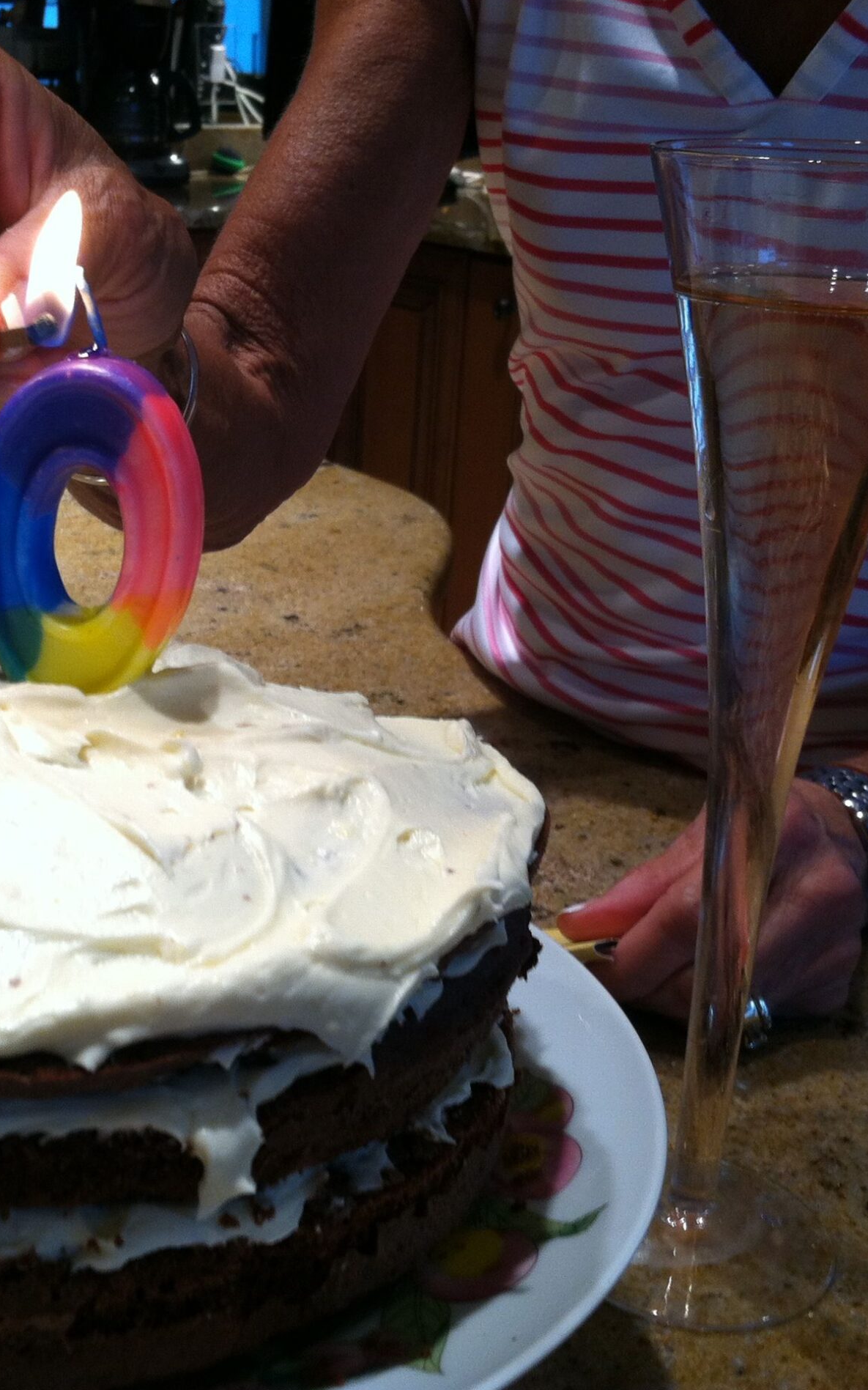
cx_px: 298
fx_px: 1893
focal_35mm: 50
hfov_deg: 25.7
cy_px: 696
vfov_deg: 40.3
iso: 100
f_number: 2.8
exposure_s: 1/15
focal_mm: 3.85
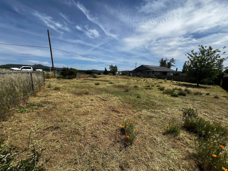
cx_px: 114
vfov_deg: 89.9
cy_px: 86
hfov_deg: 106.2
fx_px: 86
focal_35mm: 13
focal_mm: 1.57
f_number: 1.8
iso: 32
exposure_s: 1/2660
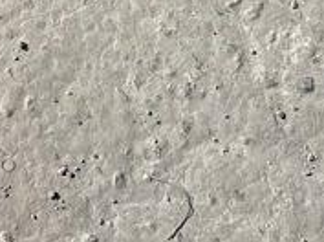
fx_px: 878
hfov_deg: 19.4
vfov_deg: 14.7
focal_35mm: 94
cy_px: -109
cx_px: -88
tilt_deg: -68.9
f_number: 1.5
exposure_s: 1/3077
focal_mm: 5.7
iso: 50
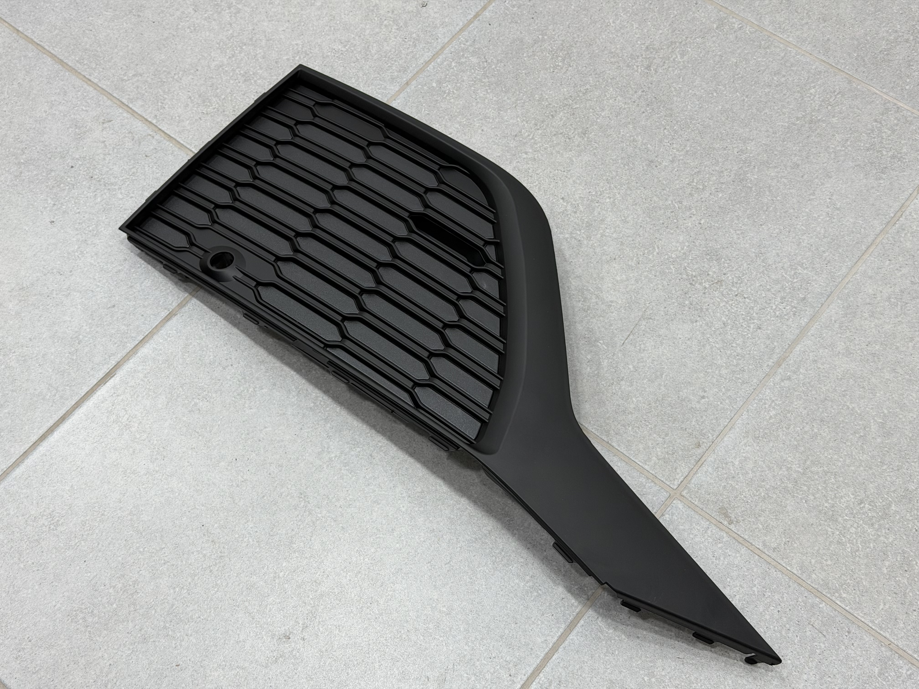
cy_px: 344
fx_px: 1274
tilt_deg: -61.7
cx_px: 460
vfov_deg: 30.3
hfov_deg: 39.7
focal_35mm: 48
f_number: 1.78
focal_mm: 6.76
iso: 50
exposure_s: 1/123
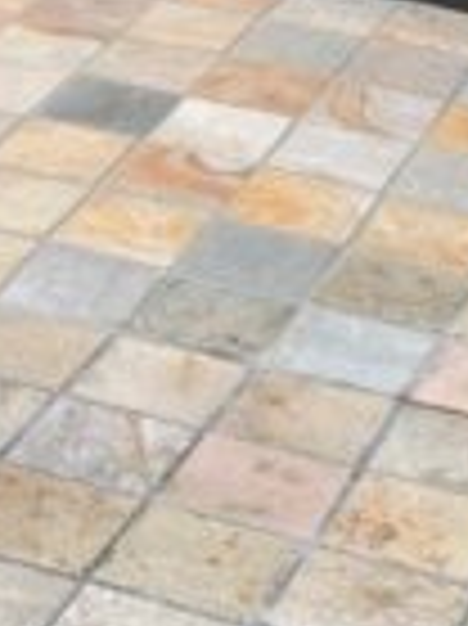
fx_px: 2473
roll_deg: -1.1
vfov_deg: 12.3
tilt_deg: +0.0
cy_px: -718
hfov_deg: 10.5
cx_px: -180
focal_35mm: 137
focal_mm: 4.25
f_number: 1.8
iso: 50
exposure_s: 1/121
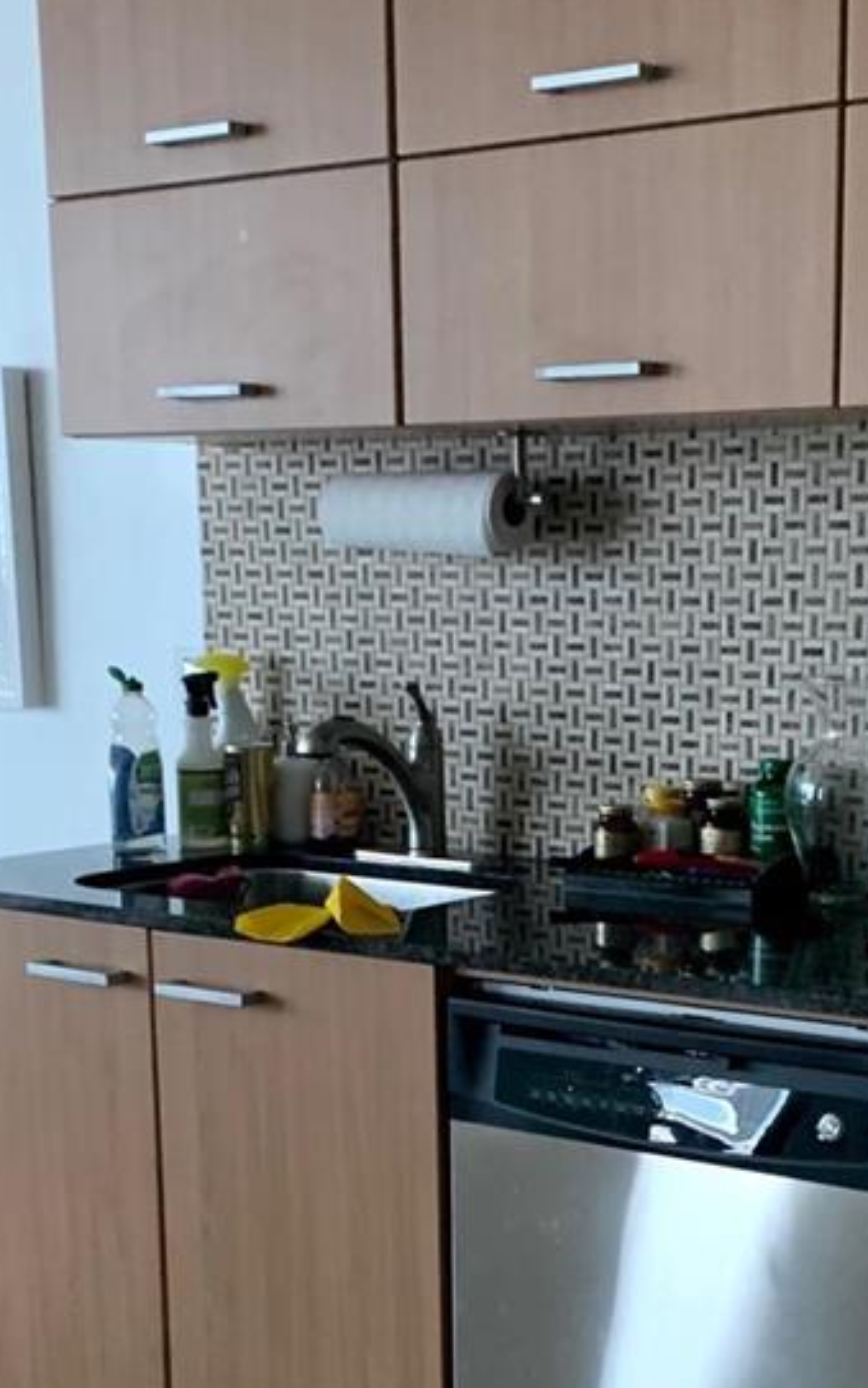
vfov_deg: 32.5
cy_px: 1111
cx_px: 561
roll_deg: +0.1
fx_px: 2308
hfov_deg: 21.2
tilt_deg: -14.0
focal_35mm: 61
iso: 320
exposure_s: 1/60
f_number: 1.8
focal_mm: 4.25
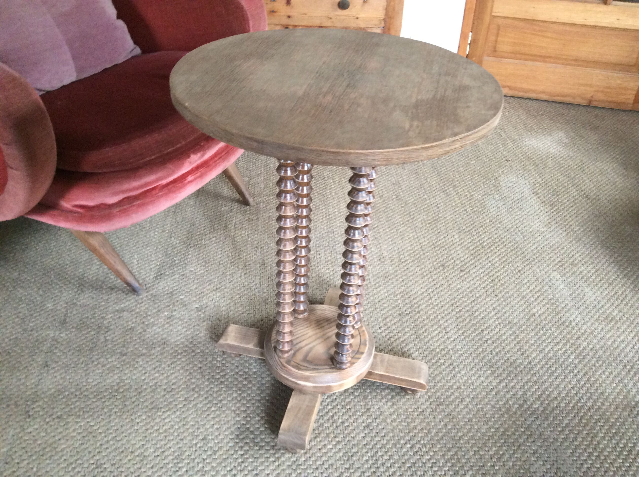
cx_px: 320
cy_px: 238
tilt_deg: -35.1
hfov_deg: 56.9
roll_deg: -1.0
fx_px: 590
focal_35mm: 32
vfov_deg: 44.1
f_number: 2.4
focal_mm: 3.3
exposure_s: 1/25
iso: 160
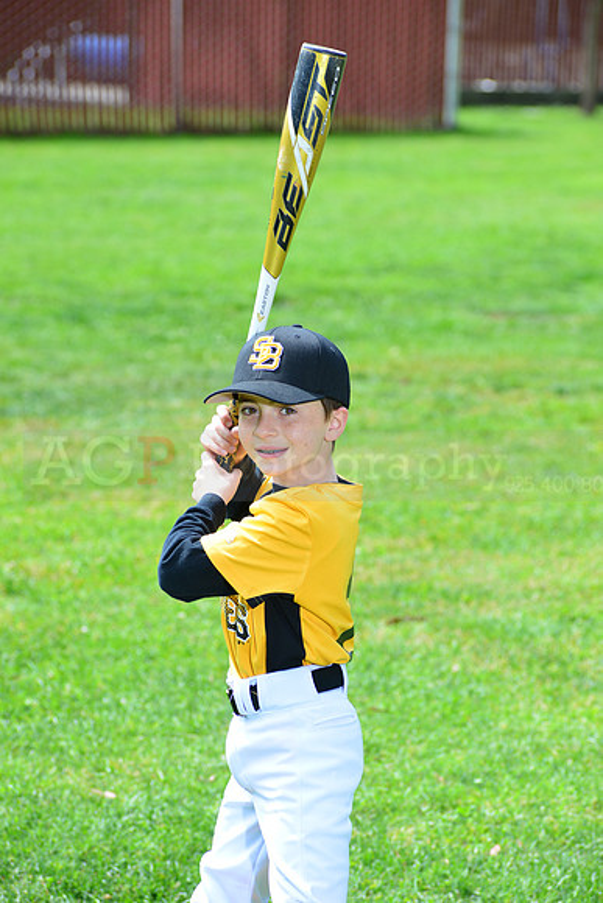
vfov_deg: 14.2
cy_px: 452
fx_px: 3641
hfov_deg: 9.5
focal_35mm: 145
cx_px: 302
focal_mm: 145
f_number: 8
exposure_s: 1/200
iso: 200
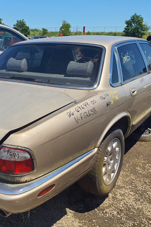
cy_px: 113
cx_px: 43
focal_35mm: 38
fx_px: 239
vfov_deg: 50.7
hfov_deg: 34.5
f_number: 1.9
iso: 40
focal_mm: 3.58
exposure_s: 1/1856
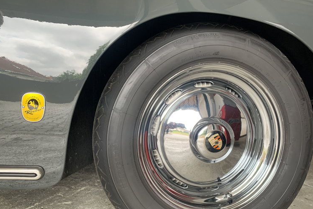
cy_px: 111
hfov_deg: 65.5
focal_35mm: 28
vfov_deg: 46.3
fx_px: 243
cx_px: 153
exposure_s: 1/121
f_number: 1.8
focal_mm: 4.25
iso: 50
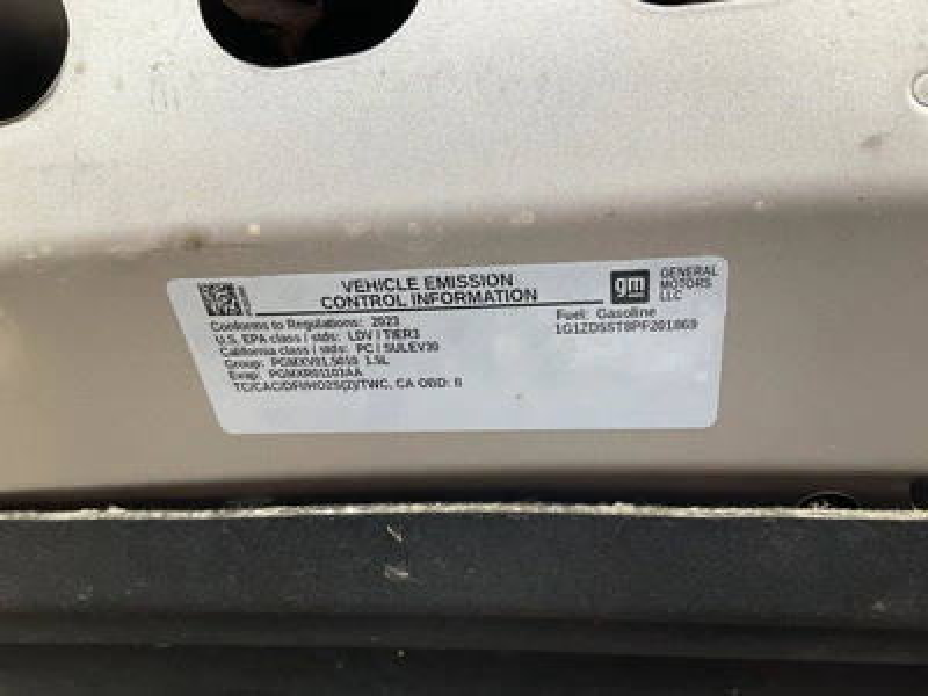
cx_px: 464
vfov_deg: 48.2
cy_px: 348
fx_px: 777
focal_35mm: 29
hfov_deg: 61.7
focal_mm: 3
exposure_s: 1/122
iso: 16
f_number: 1.8
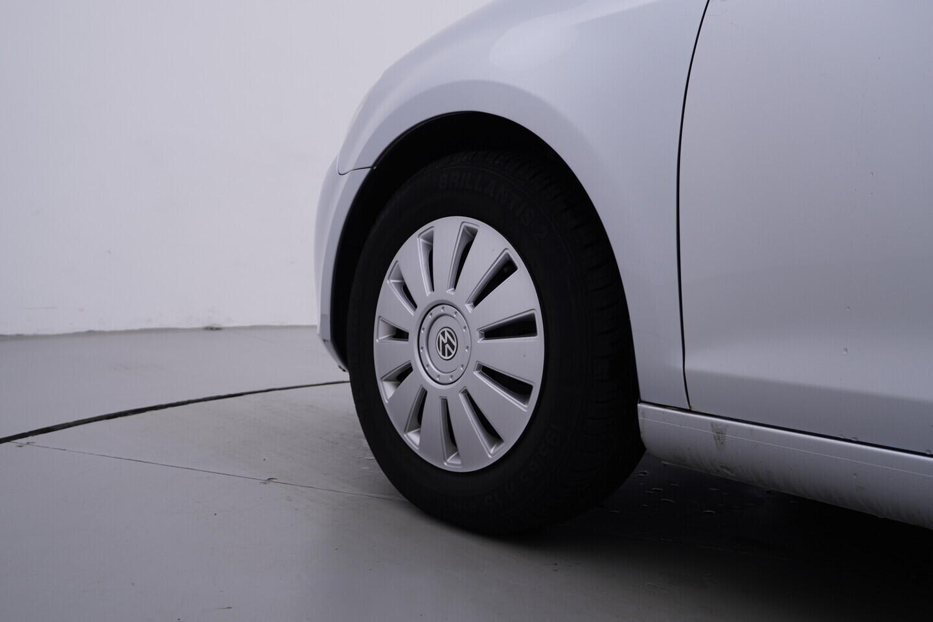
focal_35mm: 36
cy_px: 311
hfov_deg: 53.1
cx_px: 466
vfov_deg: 36.9
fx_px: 933
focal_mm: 24
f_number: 4.5
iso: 125
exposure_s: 1/100
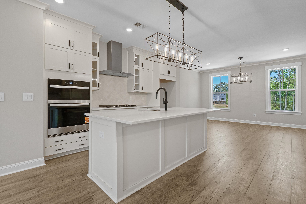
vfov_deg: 73.7
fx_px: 136
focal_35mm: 16
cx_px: 153
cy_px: 102
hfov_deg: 96.7
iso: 800
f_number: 8
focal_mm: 16
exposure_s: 1/15
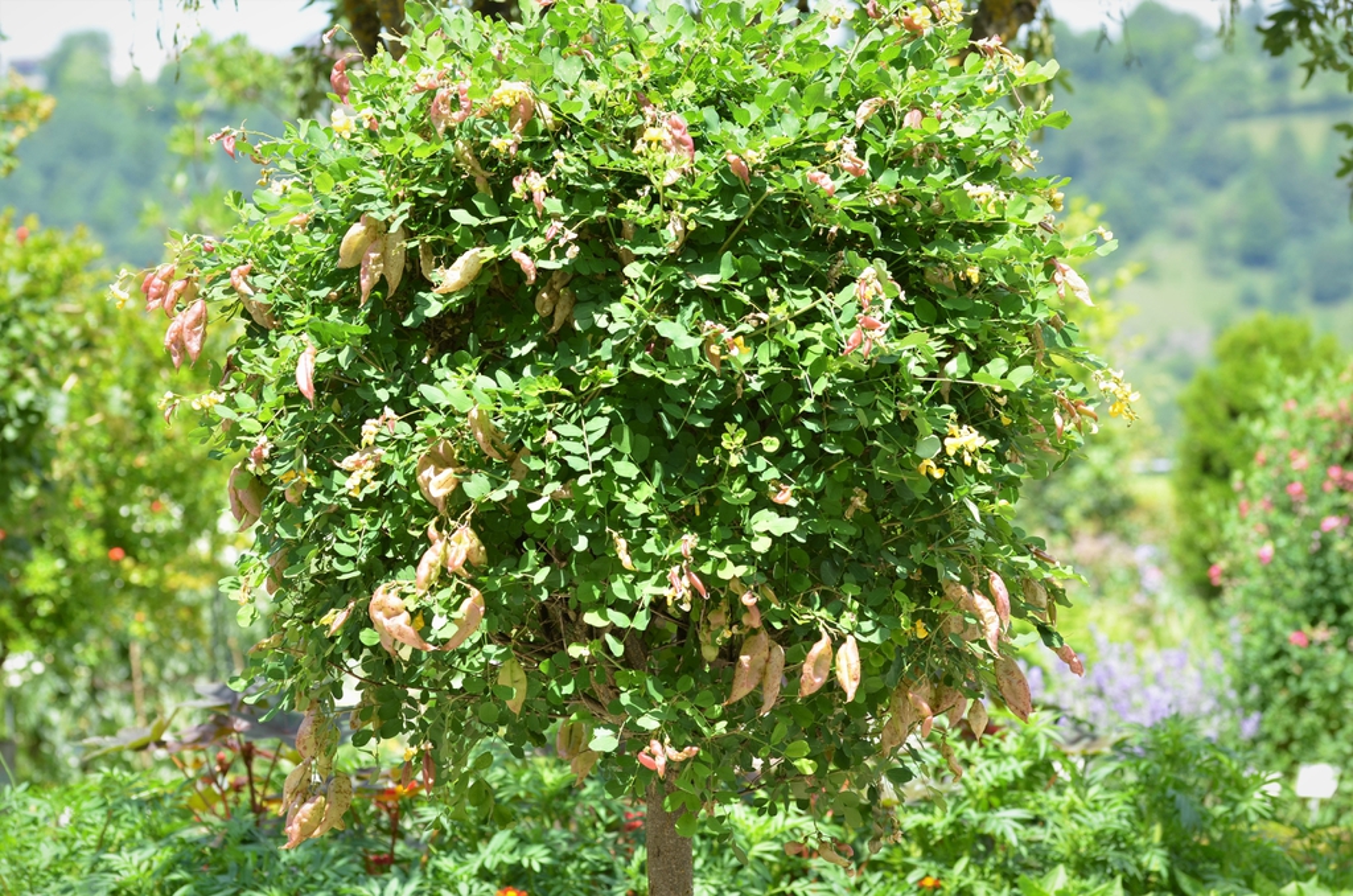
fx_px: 5906
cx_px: 676
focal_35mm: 158
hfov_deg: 13.1
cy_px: 448
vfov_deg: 8.7
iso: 200
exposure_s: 1/250
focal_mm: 105
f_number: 8
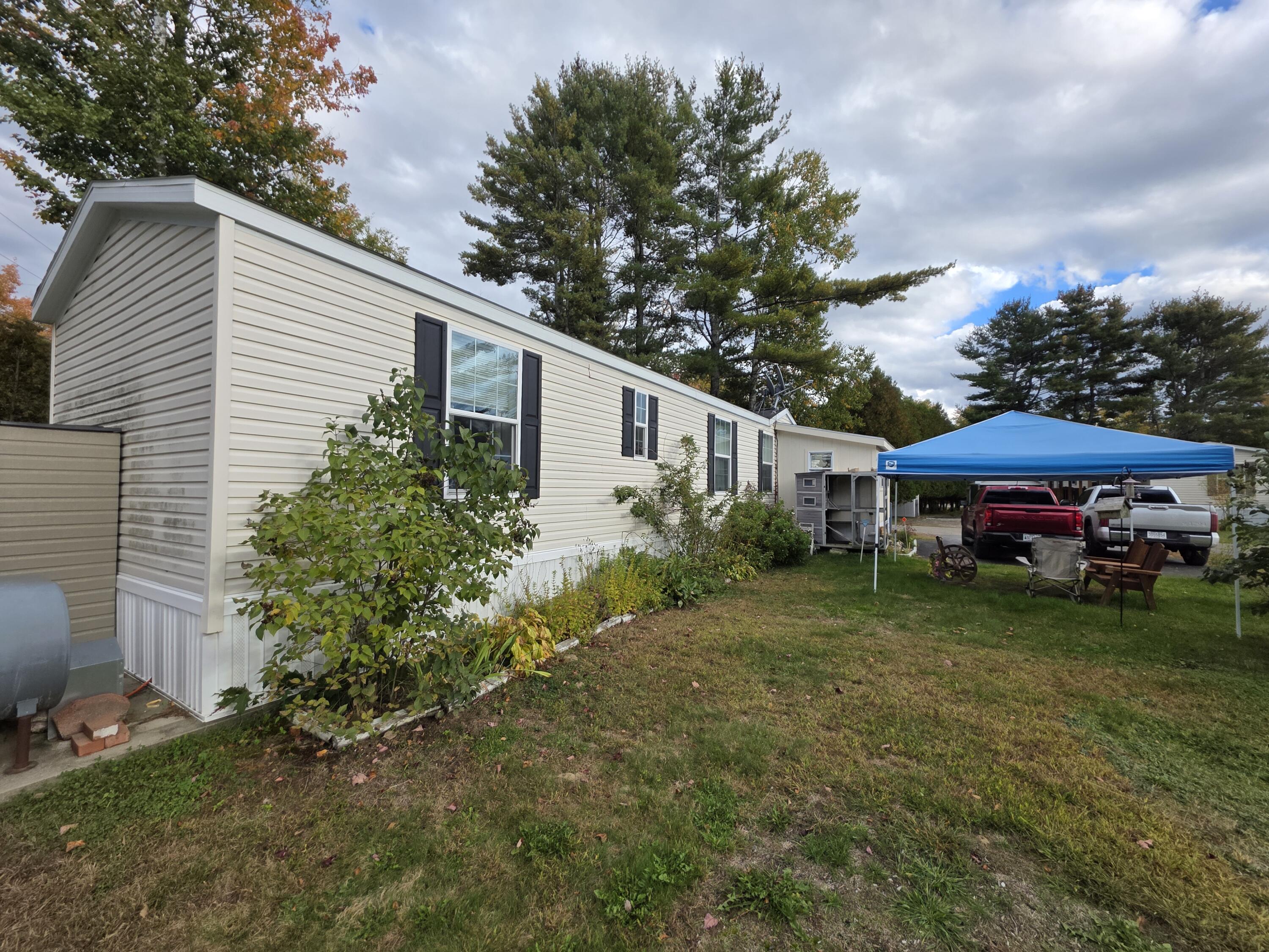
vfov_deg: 89.9
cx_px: 634
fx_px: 477
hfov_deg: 106.2
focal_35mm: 13
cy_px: 476
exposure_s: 1/1024
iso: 40
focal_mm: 2.2
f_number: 1.9
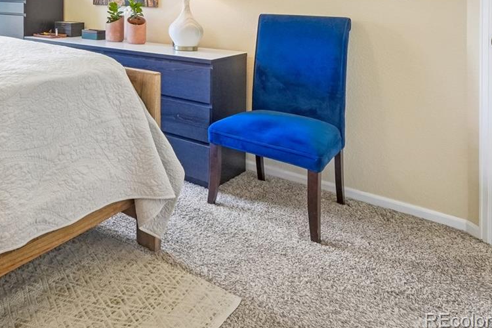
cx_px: 6
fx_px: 437
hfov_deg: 48.8
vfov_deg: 36.1
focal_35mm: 32
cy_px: -16
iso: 800
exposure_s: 1/25
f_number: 8
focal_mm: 10
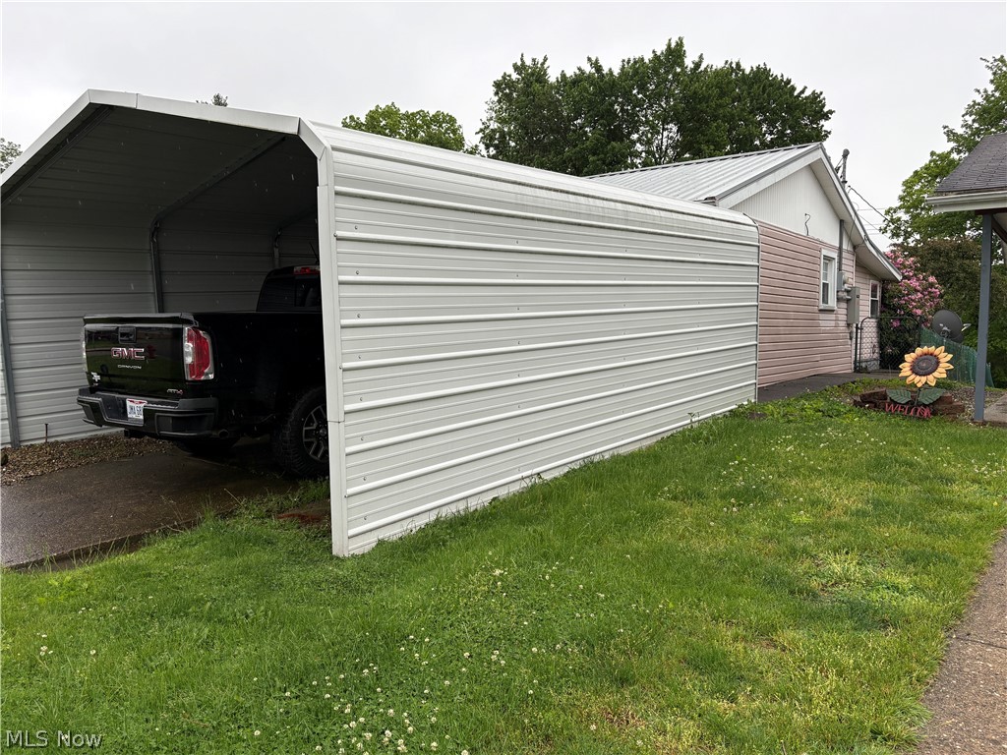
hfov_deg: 67.3
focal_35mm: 26
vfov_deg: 53.1
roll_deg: -0.2
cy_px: 378
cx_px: 504
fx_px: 756
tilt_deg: -4.6
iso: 50
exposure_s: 1/618
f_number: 1.6
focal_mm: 5.96
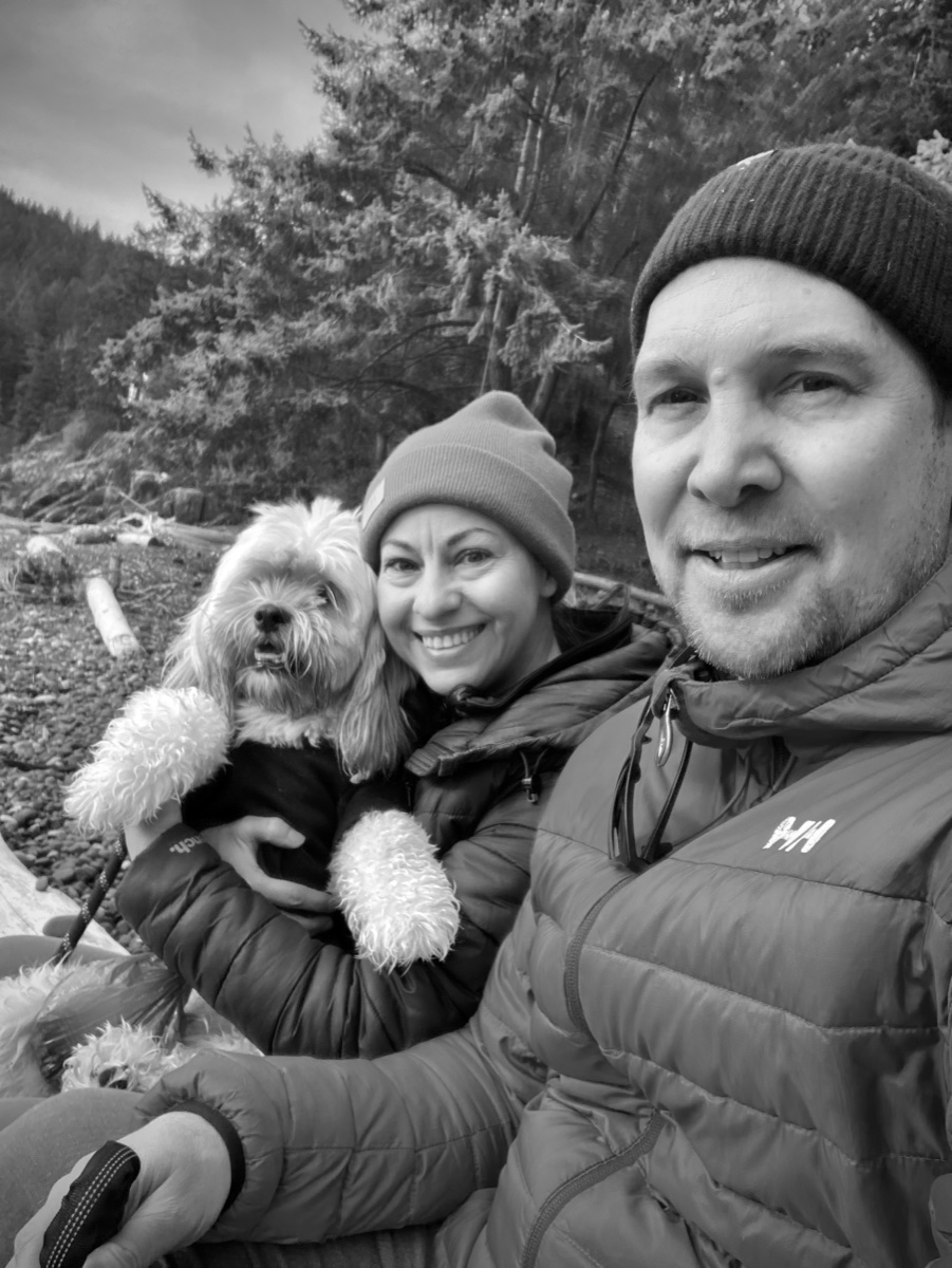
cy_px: 634
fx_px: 1173
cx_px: 476
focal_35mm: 32
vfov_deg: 56.8
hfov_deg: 44.2
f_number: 2.2
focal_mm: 2.87
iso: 20
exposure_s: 1/259
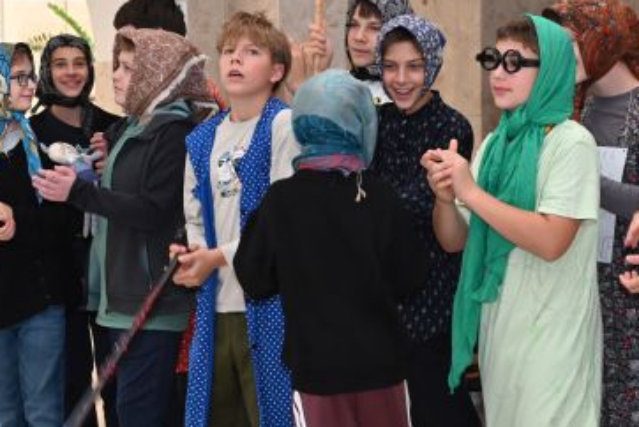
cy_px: 258
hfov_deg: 19.2
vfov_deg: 12.9
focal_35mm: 106
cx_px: 214
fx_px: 1883
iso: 1600
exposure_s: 1/100
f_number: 5.3
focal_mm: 48
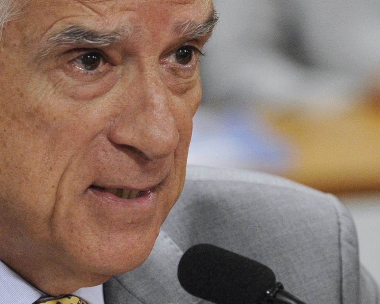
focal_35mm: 479
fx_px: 5387
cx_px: 104
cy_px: 234
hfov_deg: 4.0
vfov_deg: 3.2
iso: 2000
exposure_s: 1/200
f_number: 2.8
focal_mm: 135
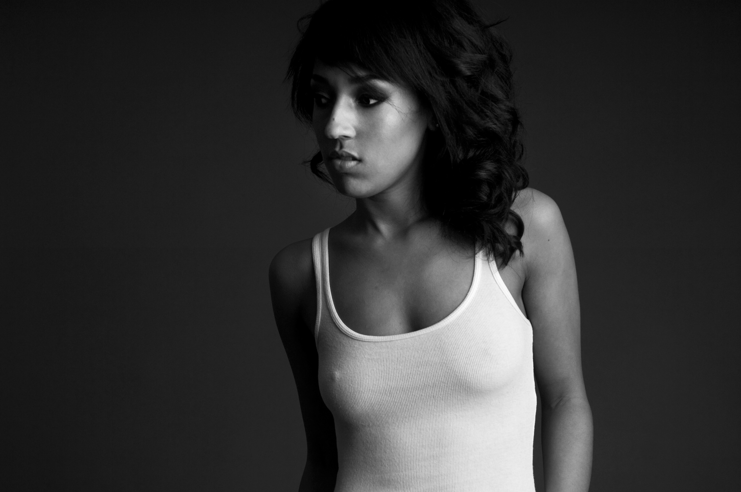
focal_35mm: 72
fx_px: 1480
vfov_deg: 18.9
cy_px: 246
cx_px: 370
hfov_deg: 28.1
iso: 100
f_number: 3.5
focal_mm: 48
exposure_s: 1/250
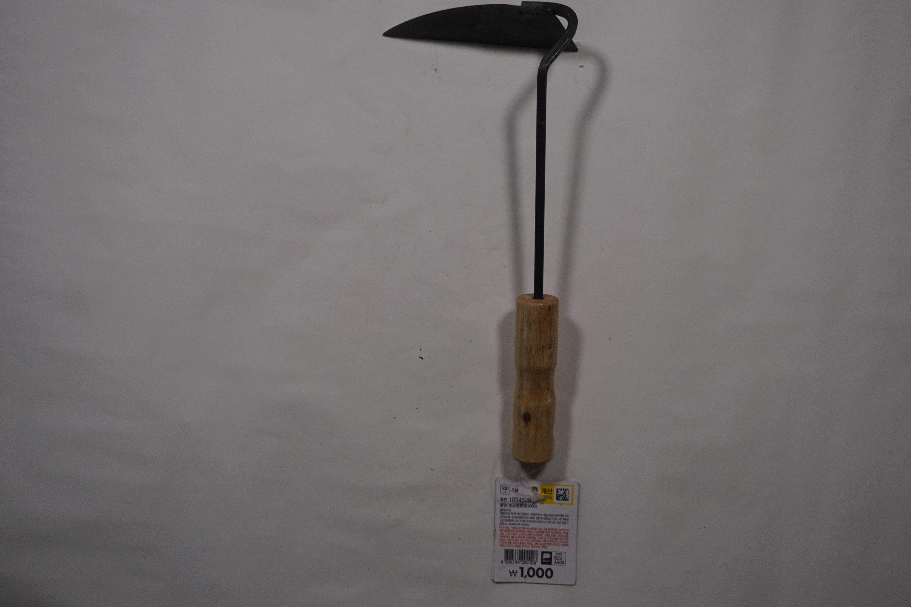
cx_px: 456
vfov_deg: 30.8
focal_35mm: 44
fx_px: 1101
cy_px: 304
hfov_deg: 45.0
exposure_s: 1/160
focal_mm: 29
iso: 400
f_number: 4.5
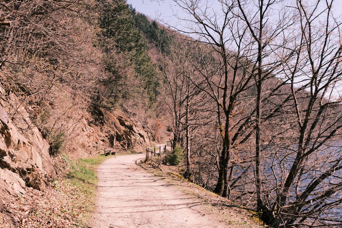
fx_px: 371
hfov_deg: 49.5
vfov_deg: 34.2
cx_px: 171
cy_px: 114
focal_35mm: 39
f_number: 11
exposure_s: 1/400
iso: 640
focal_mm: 26
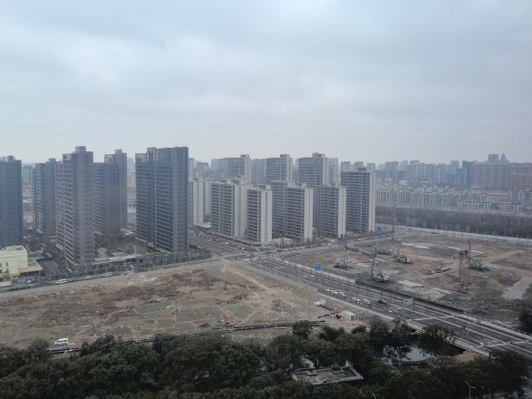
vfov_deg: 51.3
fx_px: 415
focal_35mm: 27
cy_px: 200
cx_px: 266
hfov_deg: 65.3
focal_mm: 5.75
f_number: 2
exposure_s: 1/107
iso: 50
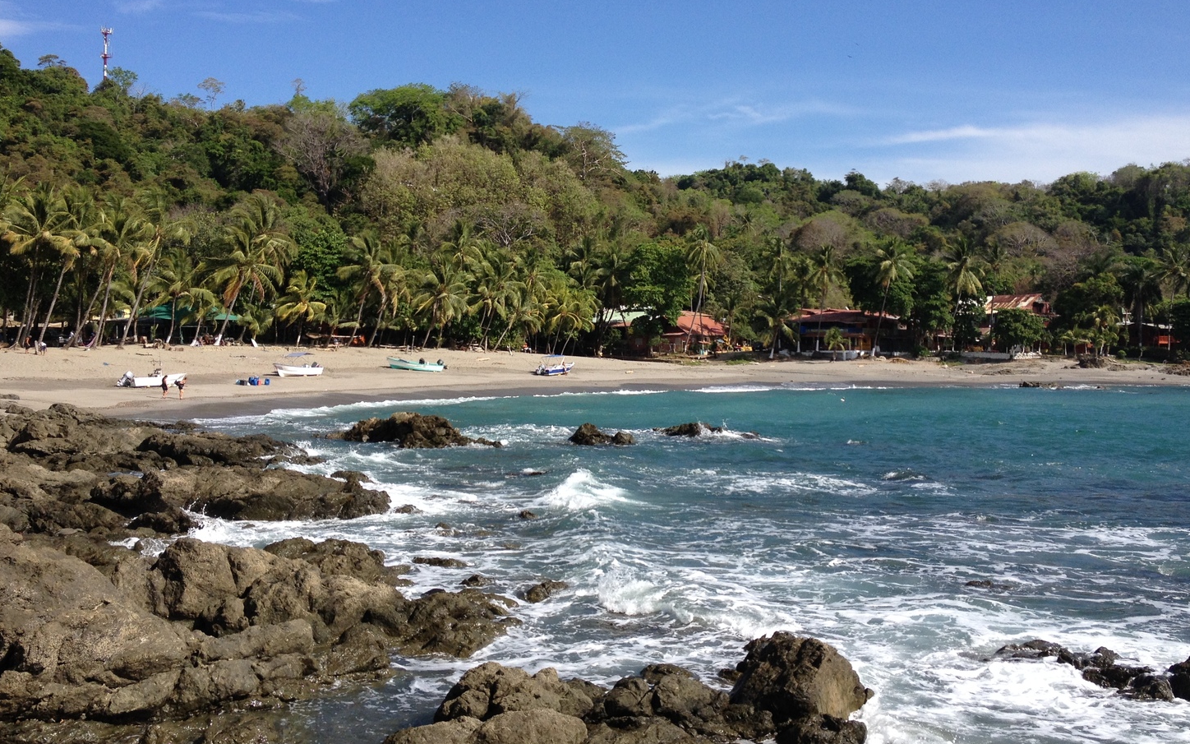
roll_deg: +0.0
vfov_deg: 31.2
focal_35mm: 41
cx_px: 617
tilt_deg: -0.2
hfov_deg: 48.2
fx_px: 1330
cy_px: 312
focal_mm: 4.28
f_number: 2.4
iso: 50
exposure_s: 1/1783
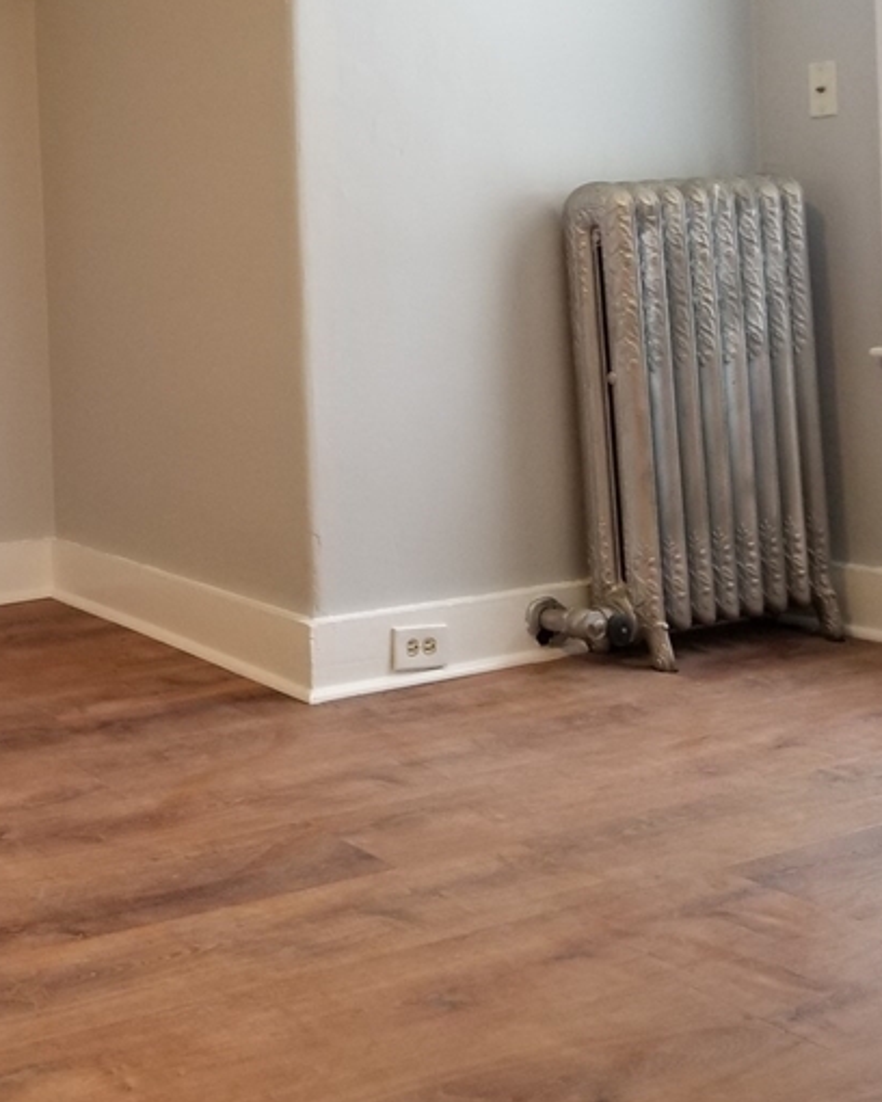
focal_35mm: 51
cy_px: 318
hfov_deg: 27.8
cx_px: -11
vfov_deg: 36.1
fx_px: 1664
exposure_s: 1/40
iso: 160
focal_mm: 4.3
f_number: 1.7
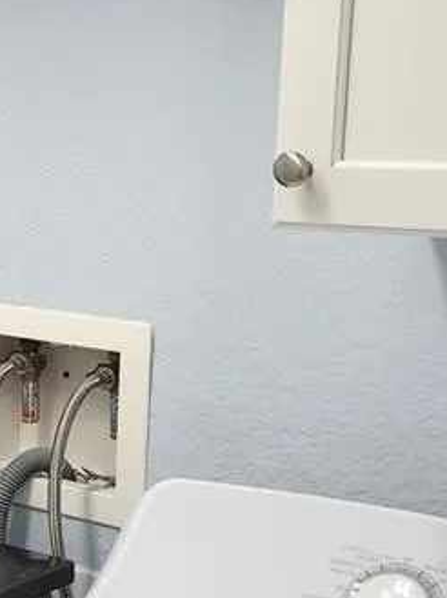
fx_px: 1449
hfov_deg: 16.4
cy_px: 324
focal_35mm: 84
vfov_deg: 23.3
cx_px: -160
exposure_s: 1/120
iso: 160
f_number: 1.8
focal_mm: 5.54
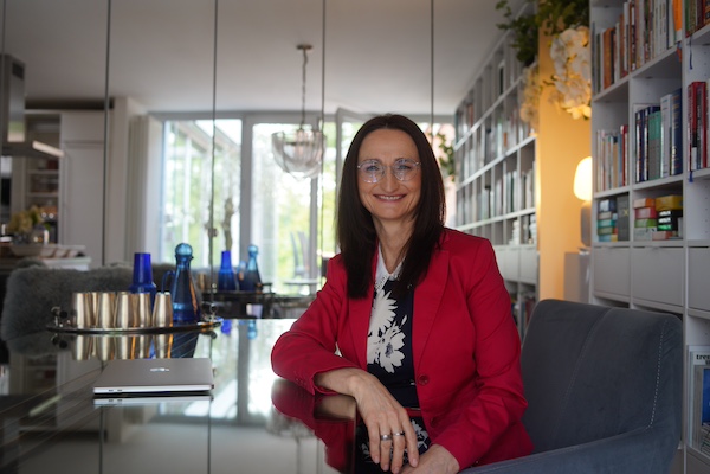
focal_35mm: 35
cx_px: 355
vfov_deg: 37.9
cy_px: 237
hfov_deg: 54.4
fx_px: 690
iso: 640
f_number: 2.8
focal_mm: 35
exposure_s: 1/100
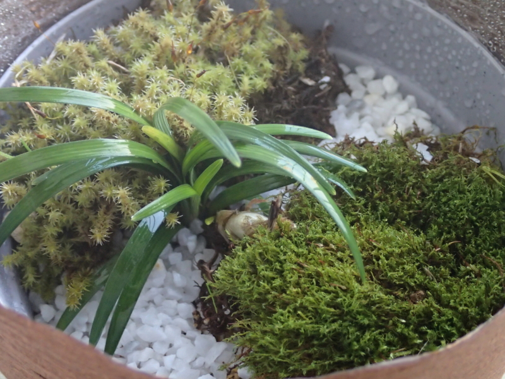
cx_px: 252
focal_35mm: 74
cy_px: 190
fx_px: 1080
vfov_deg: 19.9
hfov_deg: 26.3
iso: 1000
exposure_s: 1/20
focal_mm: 13.47
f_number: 4.2
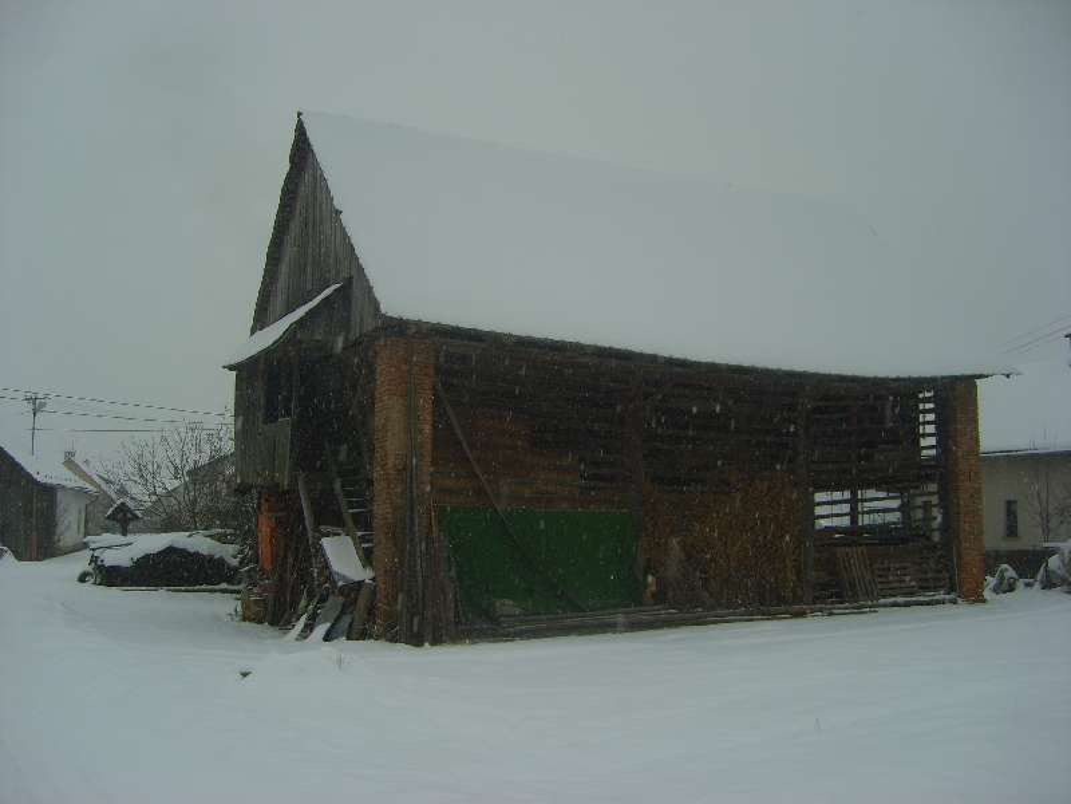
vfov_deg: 40.7
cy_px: 402
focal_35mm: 35
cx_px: 536
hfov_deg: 52.6
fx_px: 1083
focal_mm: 5.8
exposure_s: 1/250
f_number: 2.8
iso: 50
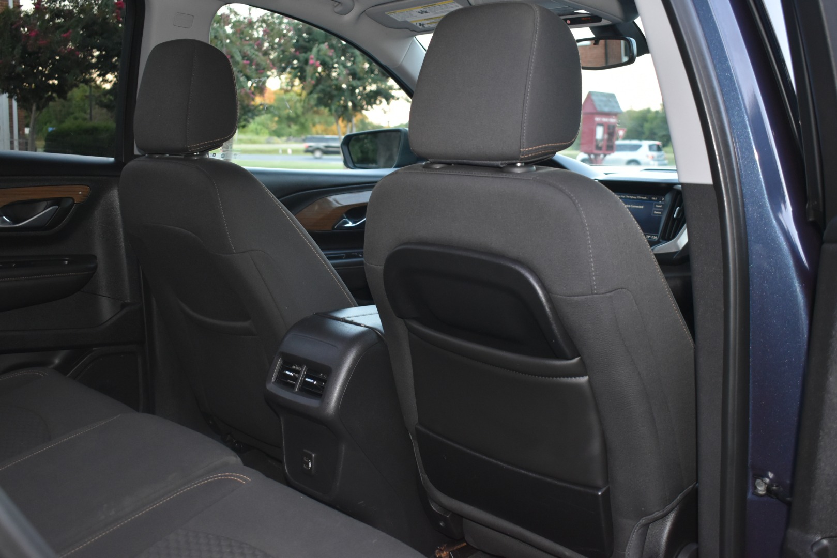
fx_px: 907
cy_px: 279
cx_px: 418
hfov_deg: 49.5
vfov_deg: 34.2
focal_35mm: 39
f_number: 4
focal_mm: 26
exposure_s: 1/60
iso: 1250
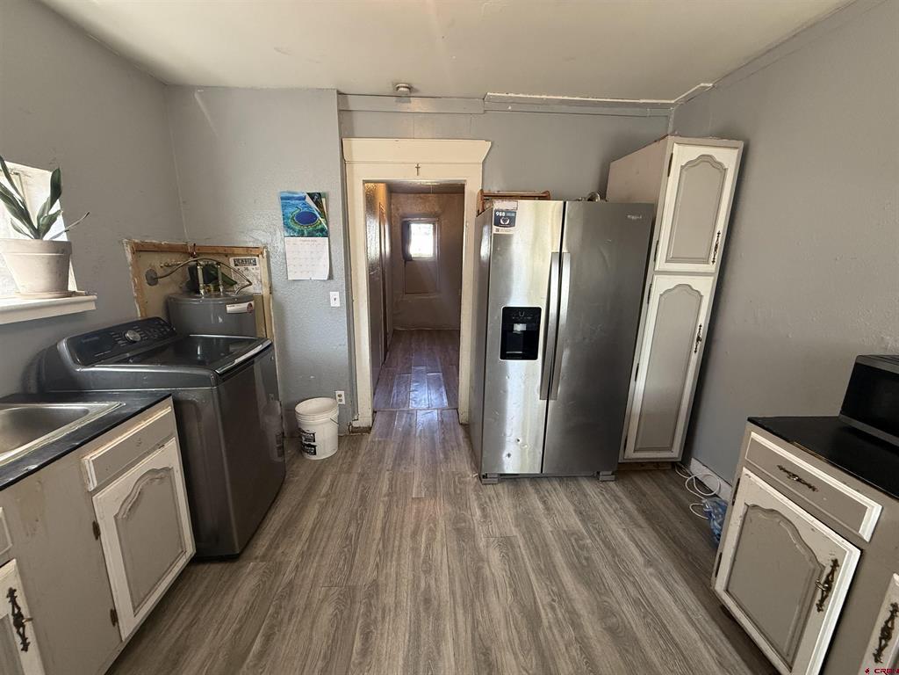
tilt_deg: -11.6
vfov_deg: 85.7
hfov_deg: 102.1
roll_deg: -0.7
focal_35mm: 14
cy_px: 338
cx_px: 450
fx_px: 364
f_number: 2.2
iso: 400
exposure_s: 1/96
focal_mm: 2.22
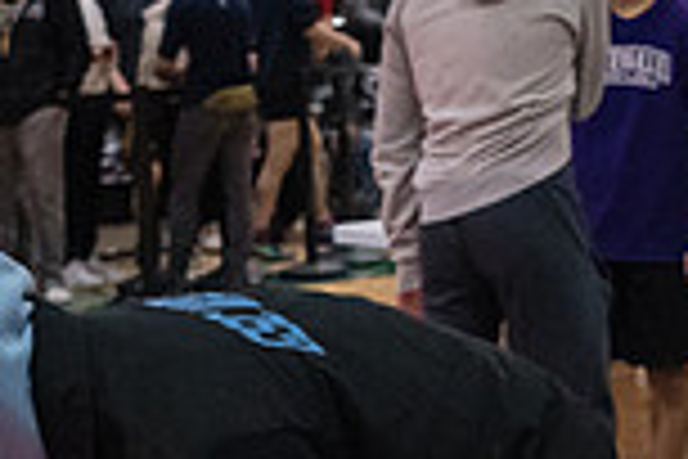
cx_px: 333
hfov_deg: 15.4
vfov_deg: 10.1
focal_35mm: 133
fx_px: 2542
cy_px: 574
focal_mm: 35
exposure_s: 1/400
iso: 8000
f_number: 4
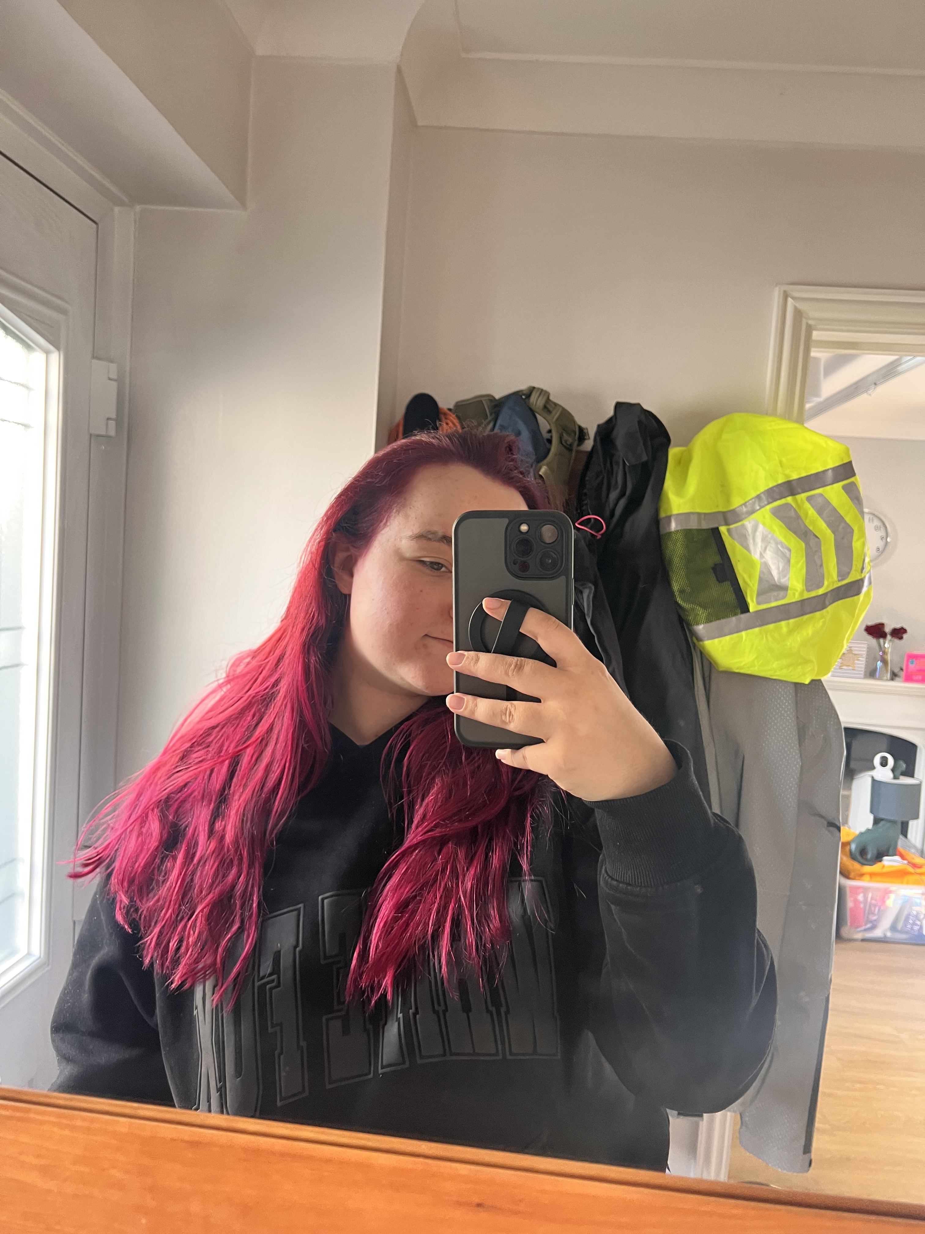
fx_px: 926
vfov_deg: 67.3
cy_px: 617
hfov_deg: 53.1
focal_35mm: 26
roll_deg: -3.9
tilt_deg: -5.3
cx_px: 462
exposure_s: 1/60
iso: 200
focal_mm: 5.7
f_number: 1.5
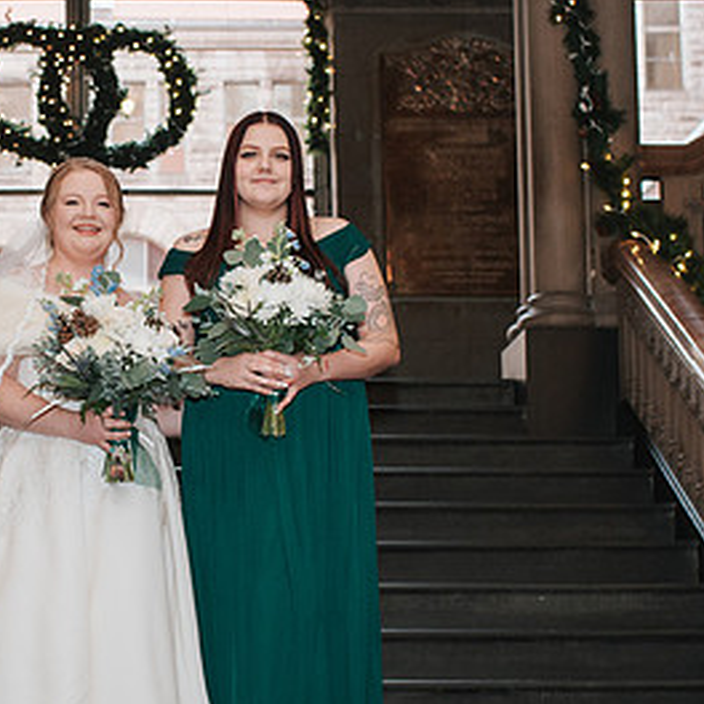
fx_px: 2209
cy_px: 382
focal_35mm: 96
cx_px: 91
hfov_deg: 17.9
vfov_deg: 18.1
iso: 1000
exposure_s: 1/200
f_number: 3.5
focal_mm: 35
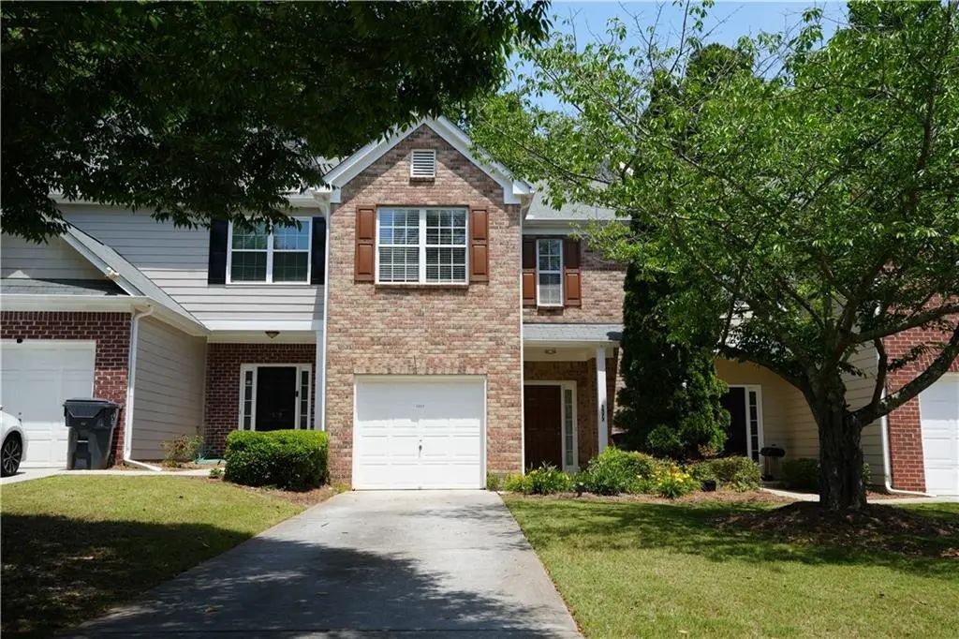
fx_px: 932
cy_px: 320
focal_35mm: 35
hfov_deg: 54.4
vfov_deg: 37.8
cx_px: 480
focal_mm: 35
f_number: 9
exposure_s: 1/125
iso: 100
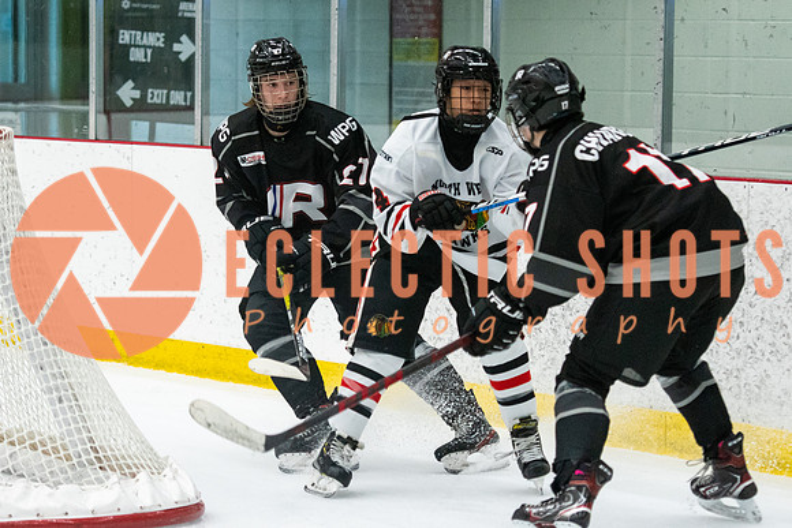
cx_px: 298
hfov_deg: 10.5
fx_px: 4305
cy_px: 230
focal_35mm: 196
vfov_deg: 7.0
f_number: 2.8
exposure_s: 1/640
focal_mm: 102
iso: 2200
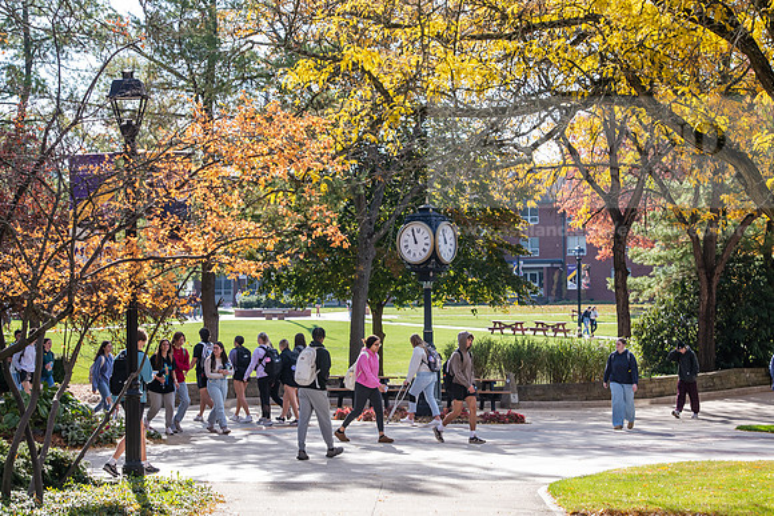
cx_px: 387
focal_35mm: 92
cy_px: 258
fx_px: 1978
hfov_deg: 22.1
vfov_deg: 14.9
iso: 400
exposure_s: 1/320
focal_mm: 92
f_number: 8
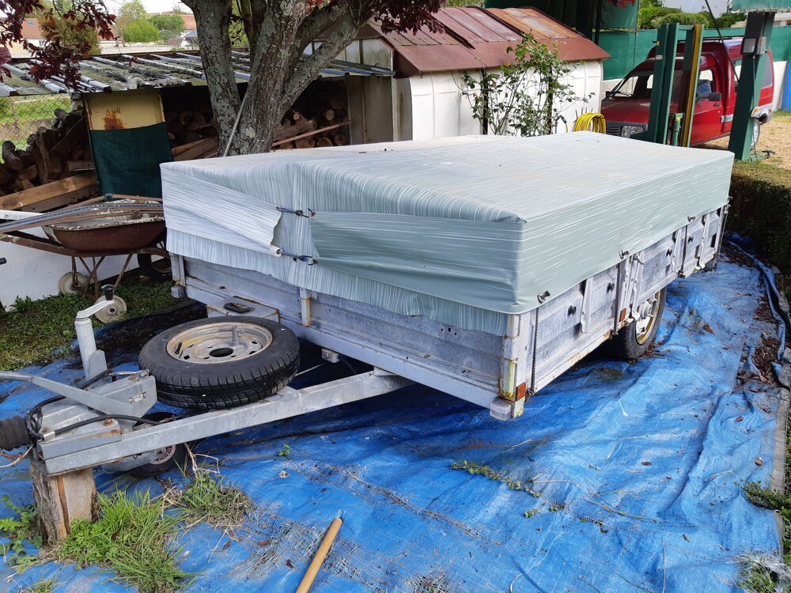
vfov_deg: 53.1
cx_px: 396
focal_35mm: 26
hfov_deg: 67.3
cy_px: 296
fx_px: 594
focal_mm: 3.93
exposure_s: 1/509
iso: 40
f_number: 1.7
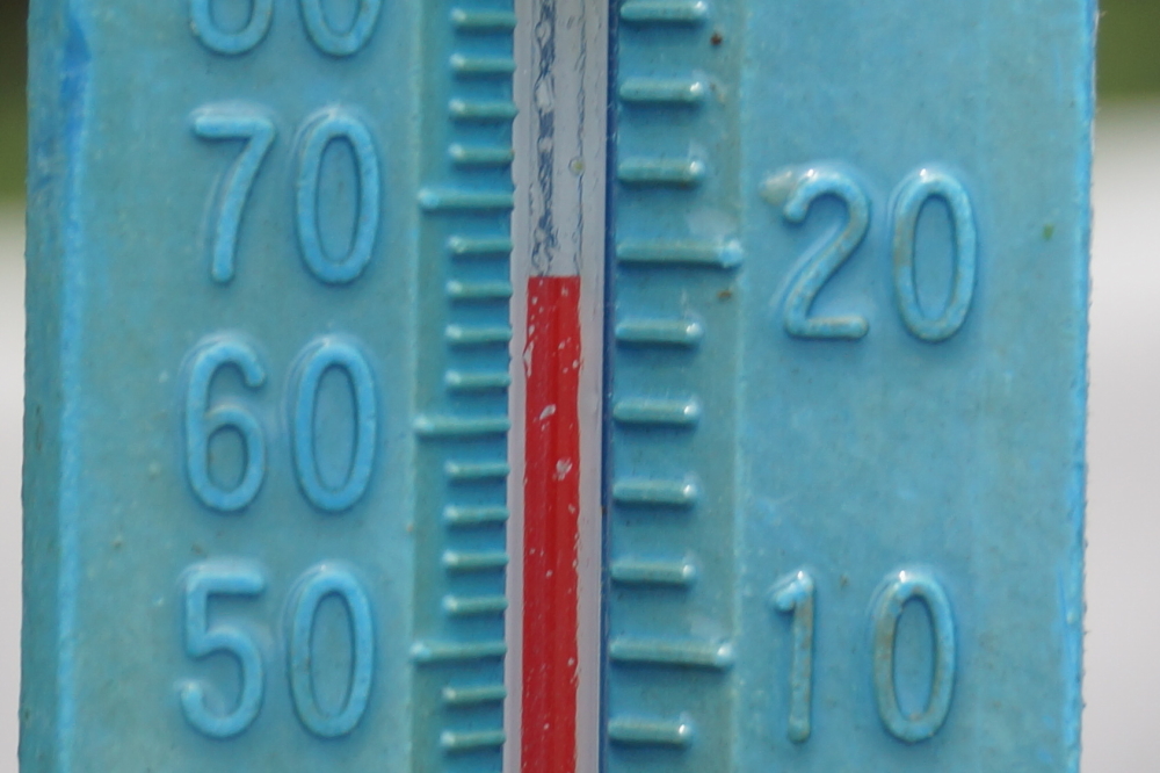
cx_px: 580
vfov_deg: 18.2
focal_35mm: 75
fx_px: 2416
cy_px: 386
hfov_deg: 27.0
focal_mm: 50
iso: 100
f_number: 5.6
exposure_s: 1/100
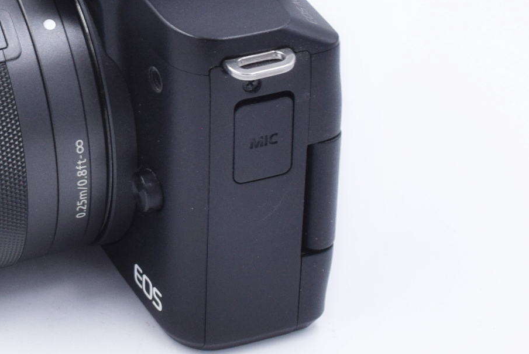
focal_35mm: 139
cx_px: 13
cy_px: 16
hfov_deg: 14.5
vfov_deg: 9.8
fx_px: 2044
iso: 400
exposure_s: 1/160
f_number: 8
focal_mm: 28
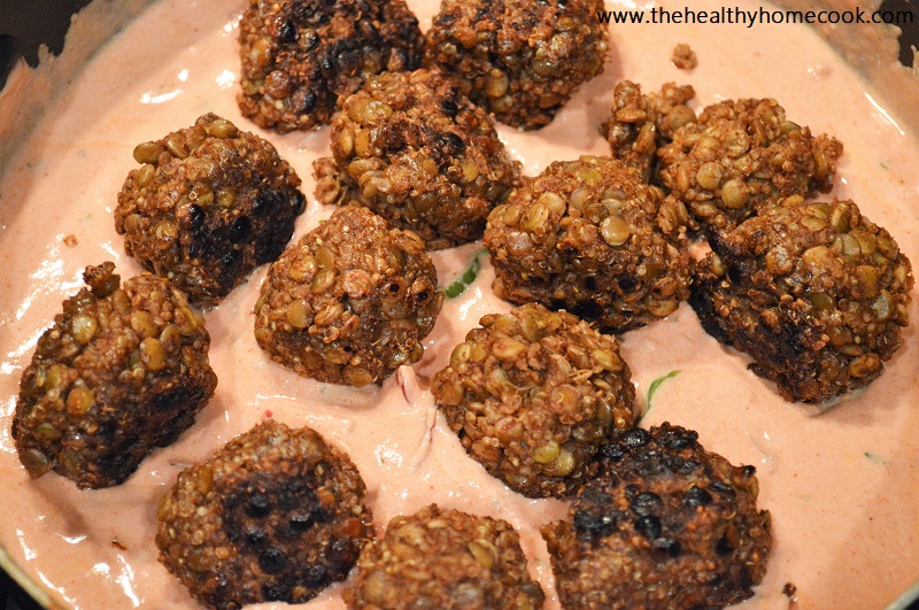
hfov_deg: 29.9
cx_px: 460
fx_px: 1721
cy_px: 305
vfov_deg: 20.1
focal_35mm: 68
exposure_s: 1/50
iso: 3200
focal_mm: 45
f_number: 5.3
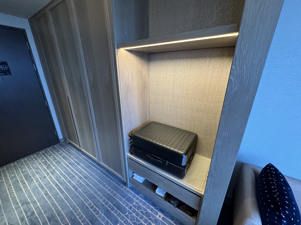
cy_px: 112
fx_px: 122
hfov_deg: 102.1
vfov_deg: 85.7
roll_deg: +0.3
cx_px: 150
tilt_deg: -21.1
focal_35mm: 14
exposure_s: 1/60
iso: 500
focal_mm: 2.22
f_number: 2.2
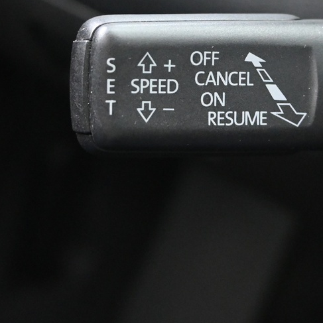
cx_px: 224
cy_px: 78
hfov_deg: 20.9
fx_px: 873
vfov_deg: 20.8
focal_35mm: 83
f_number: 3.8
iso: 3200
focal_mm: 19.5
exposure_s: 1/4
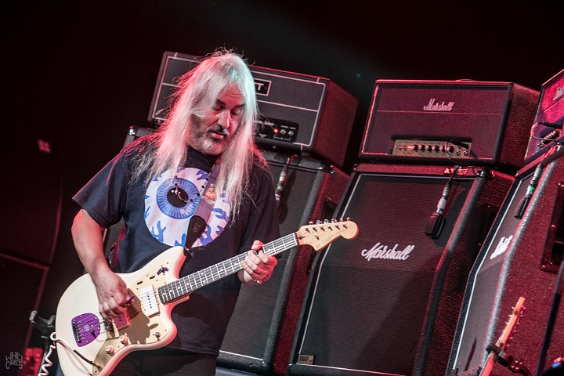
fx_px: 4347
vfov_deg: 5.0
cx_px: 282
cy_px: 188
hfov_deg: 7.4
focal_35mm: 278
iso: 800
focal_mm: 185
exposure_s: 1/100
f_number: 2.8
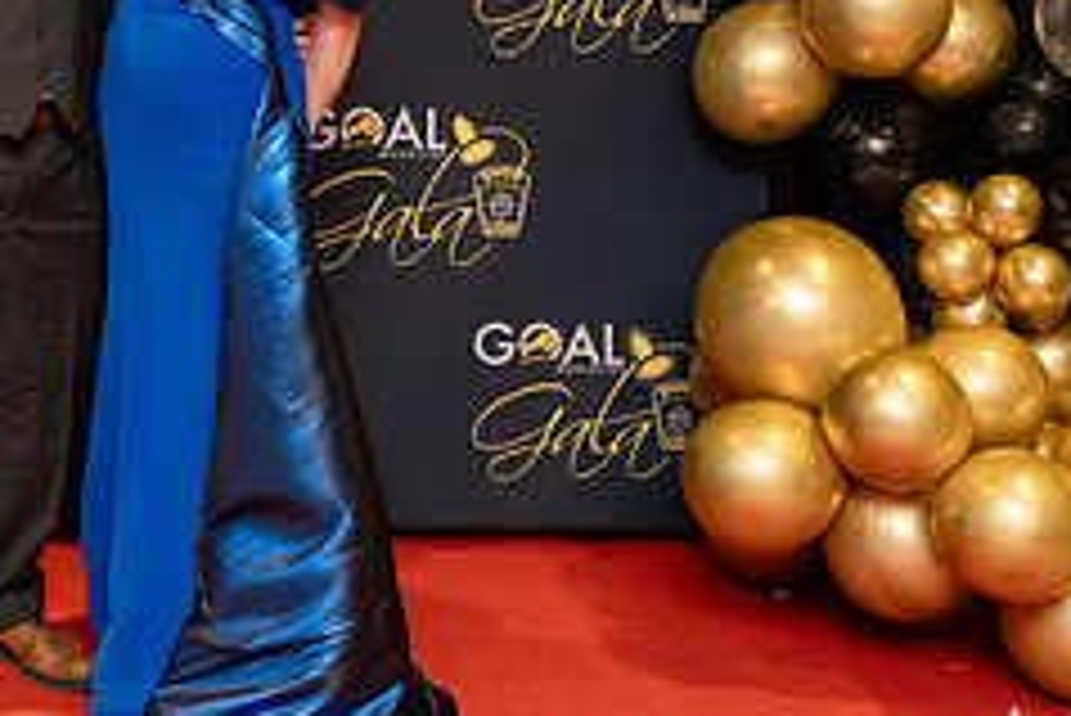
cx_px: 45
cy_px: 2
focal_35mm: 70
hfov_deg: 27.5
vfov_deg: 19.0
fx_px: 2084
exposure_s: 1/200
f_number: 3.5
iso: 2500
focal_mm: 28
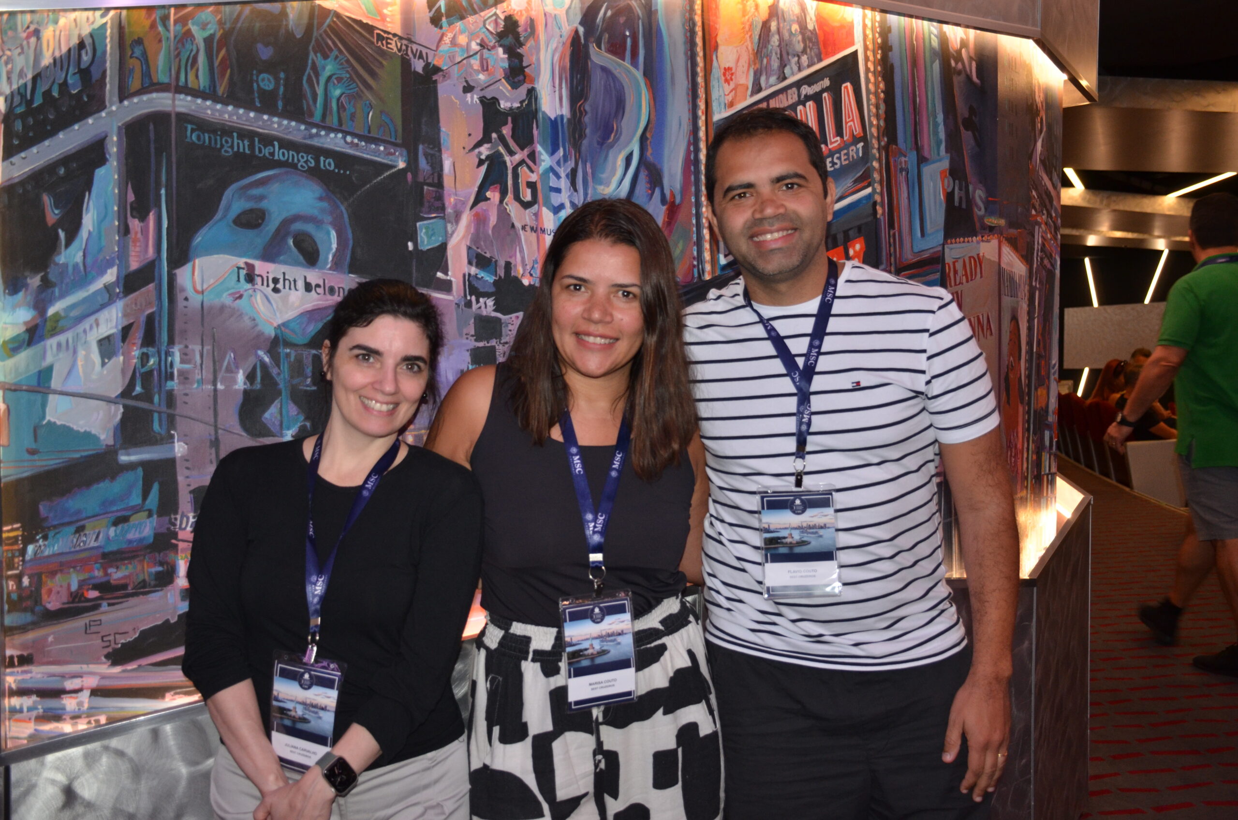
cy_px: 410
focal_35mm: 39
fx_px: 1338
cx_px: 619
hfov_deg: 49.6
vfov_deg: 34.1
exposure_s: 1/60
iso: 800
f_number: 3.8
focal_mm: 26
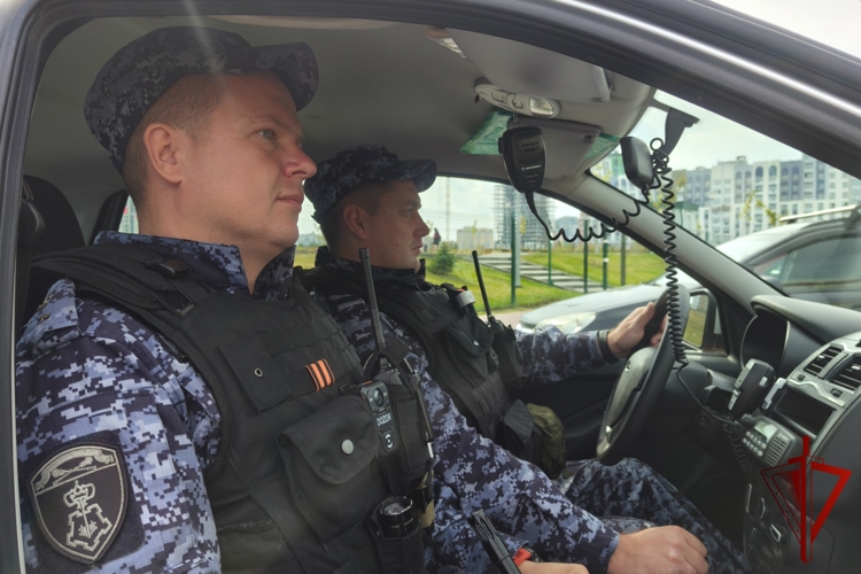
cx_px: 430
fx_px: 574
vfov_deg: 53.1
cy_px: 287
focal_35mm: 24
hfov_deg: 73.7
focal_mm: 5.59
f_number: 1.8
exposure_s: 1/948
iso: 80
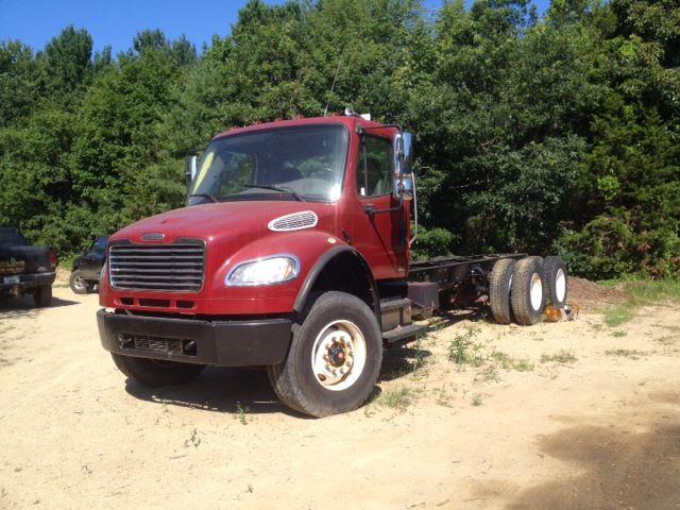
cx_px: 340
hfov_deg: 52.6
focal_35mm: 35
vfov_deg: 40.7
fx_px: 688
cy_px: 255
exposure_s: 1/1284
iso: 50
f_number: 2.4
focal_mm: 4.28
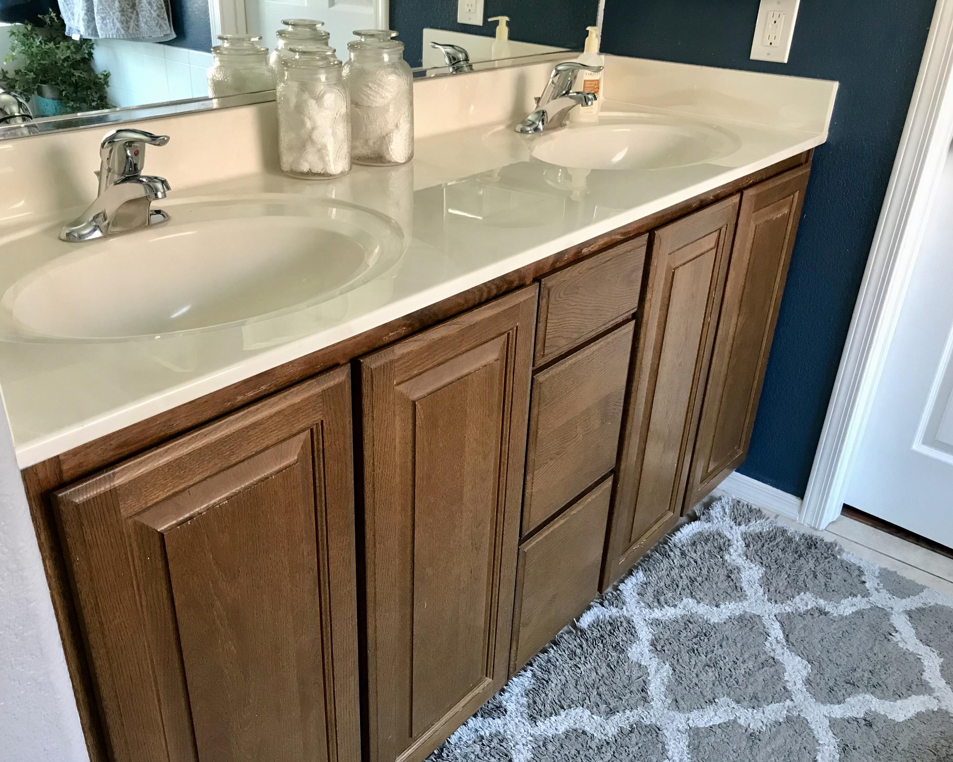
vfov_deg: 48.5
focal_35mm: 30
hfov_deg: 58.7
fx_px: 846
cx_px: 451
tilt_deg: -28.2
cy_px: 391
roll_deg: -2.9
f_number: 1.8
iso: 40
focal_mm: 3.99
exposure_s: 1/30
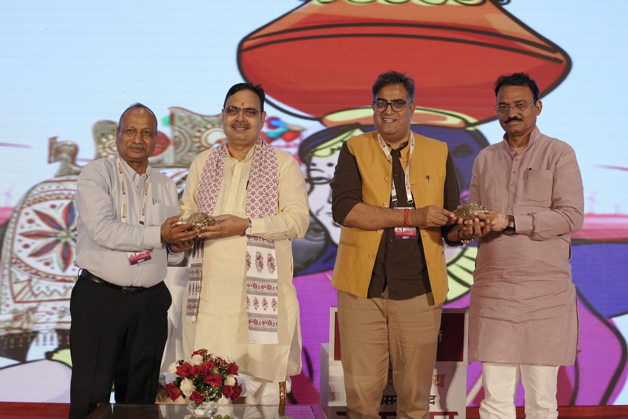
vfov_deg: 26.0
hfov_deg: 38.2
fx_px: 907
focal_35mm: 52
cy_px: 210
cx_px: 314
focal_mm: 35
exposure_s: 1/320
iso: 1000
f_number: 3.5
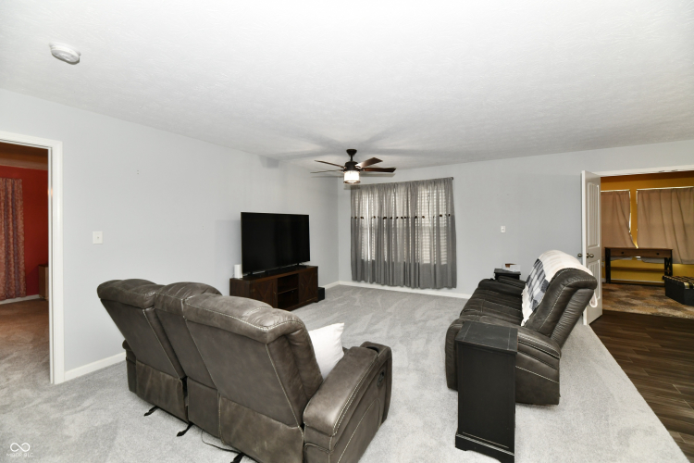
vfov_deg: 81.2
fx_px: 270
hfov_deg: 104.3
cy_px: 232
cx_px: 347
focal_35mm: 14
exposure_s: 1/60
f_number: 6.3
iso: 640
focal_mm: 14
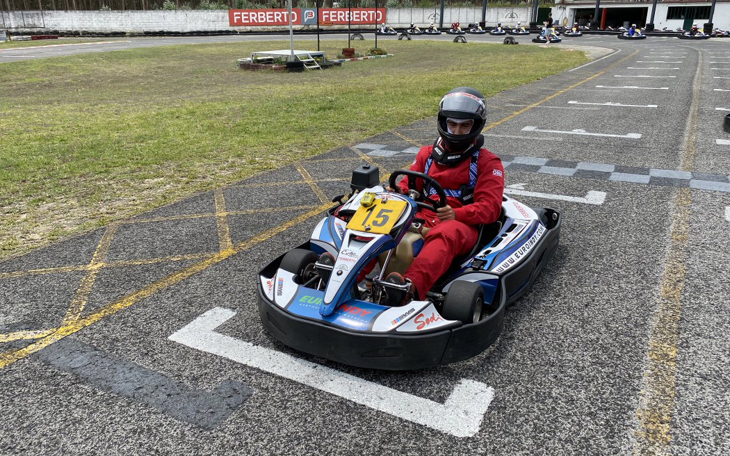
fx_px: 557
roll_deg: +1.8
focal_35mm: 28
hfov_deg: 66.5
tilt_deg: -19.2
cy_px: 211
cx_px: 361
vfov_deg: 44.5
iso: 32
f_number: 1.8
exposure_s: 1/2268
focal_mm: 4.25
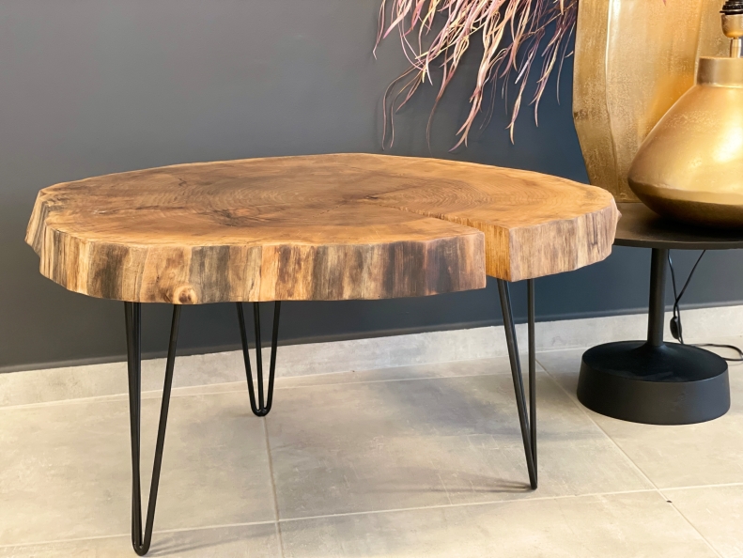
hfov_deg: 36.8
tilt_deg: -13.0
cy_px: 279
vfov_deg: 28.1
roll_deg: +0.9
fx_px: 1117
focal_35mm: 52
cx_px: 372
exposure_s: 1/33
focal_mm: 6
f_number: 2
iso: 250
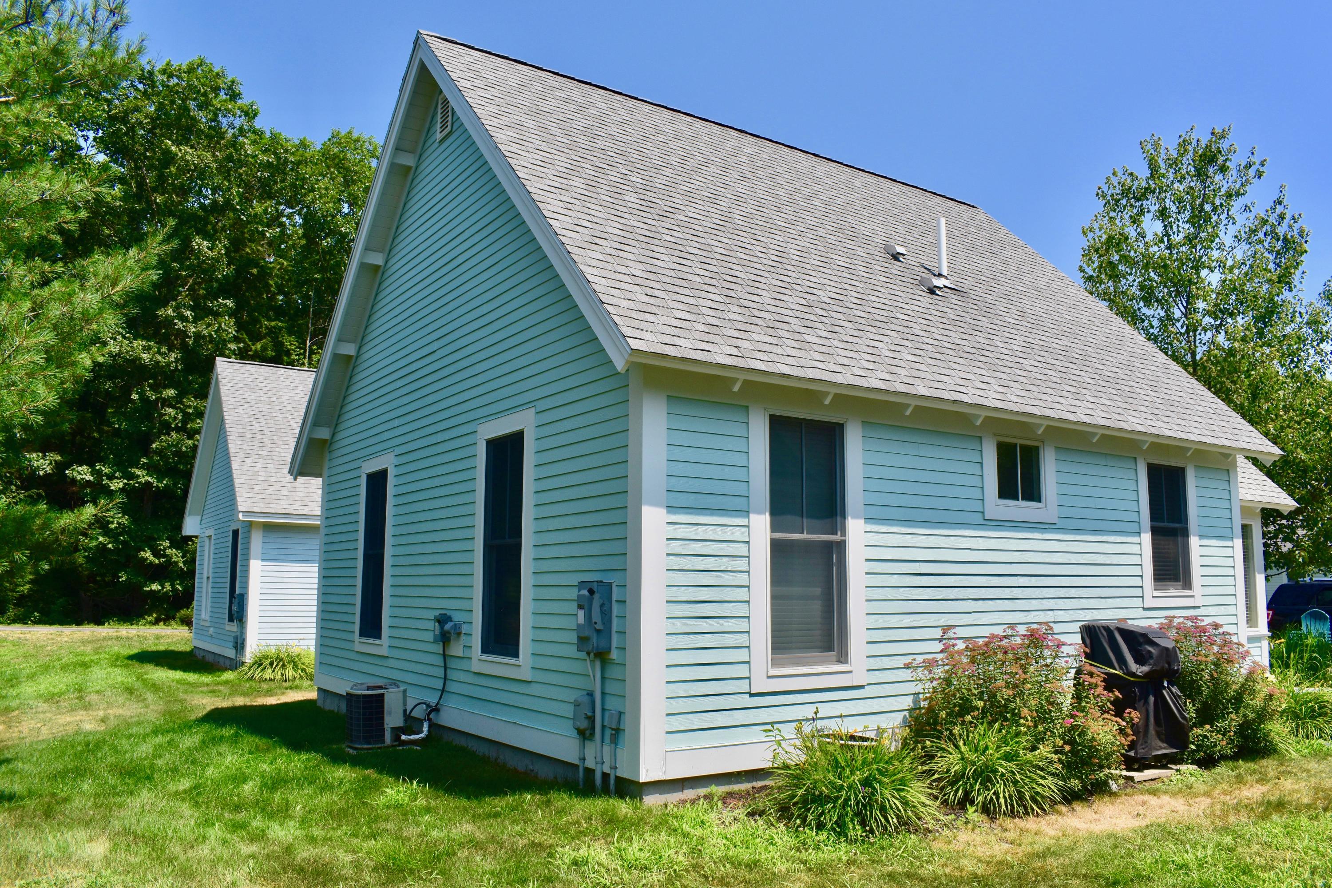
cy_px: 444
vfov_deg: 47.9
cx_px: 666
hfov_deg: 67.4
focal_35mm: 27
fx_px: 999
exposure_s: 1/500
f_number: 11
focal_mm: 18
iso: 320
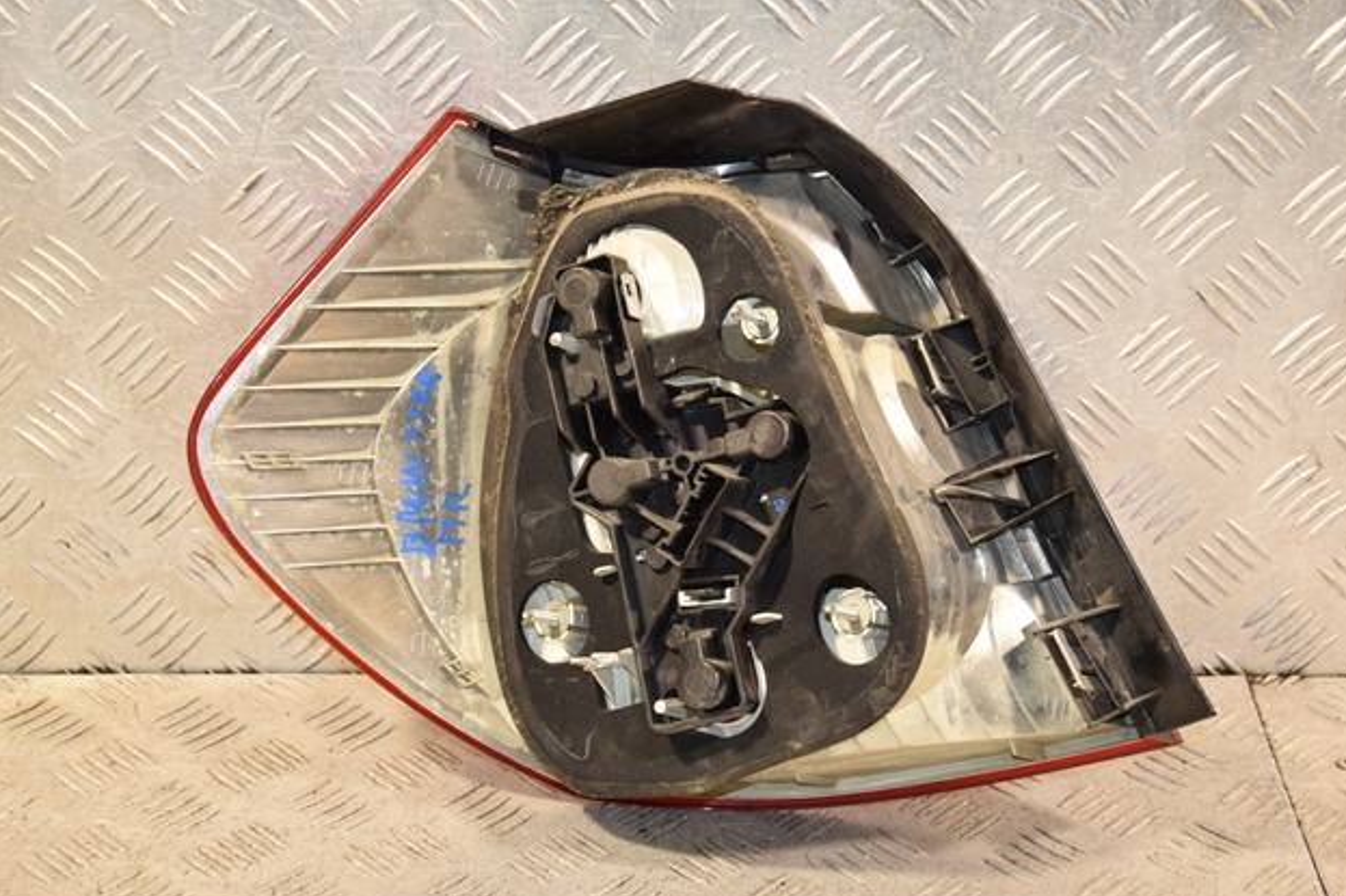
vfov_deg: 17.7
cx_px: 687
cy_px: 456
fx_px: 2878
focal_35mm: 77
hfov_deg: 26.3
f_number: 5
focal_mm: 50
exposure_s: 1/160
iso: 800
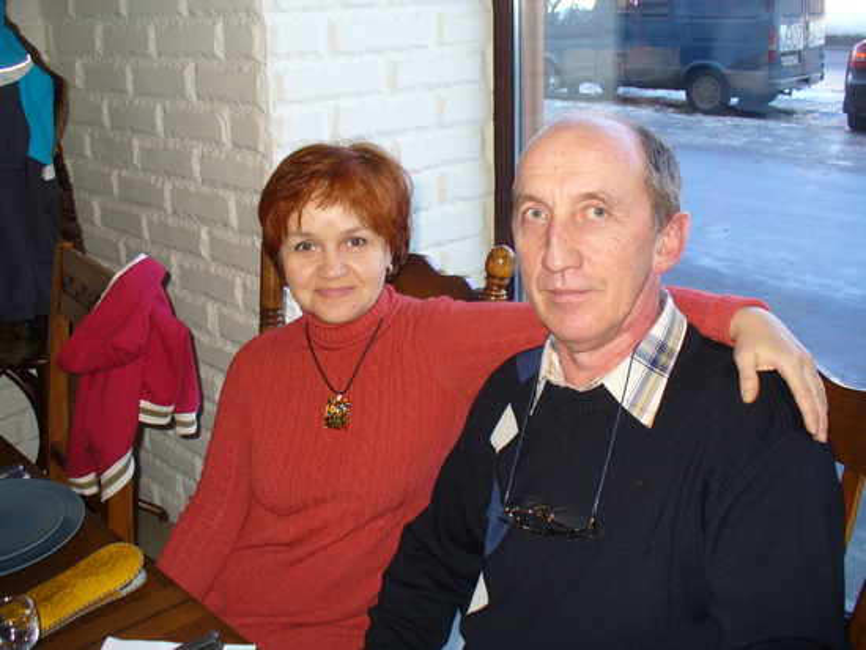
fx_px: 926
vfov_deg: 38.7
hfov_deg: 50.1
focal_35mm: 37
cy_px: 325
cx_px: 433
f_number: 2.8
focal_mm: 6.1
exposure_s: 1/60
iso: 100
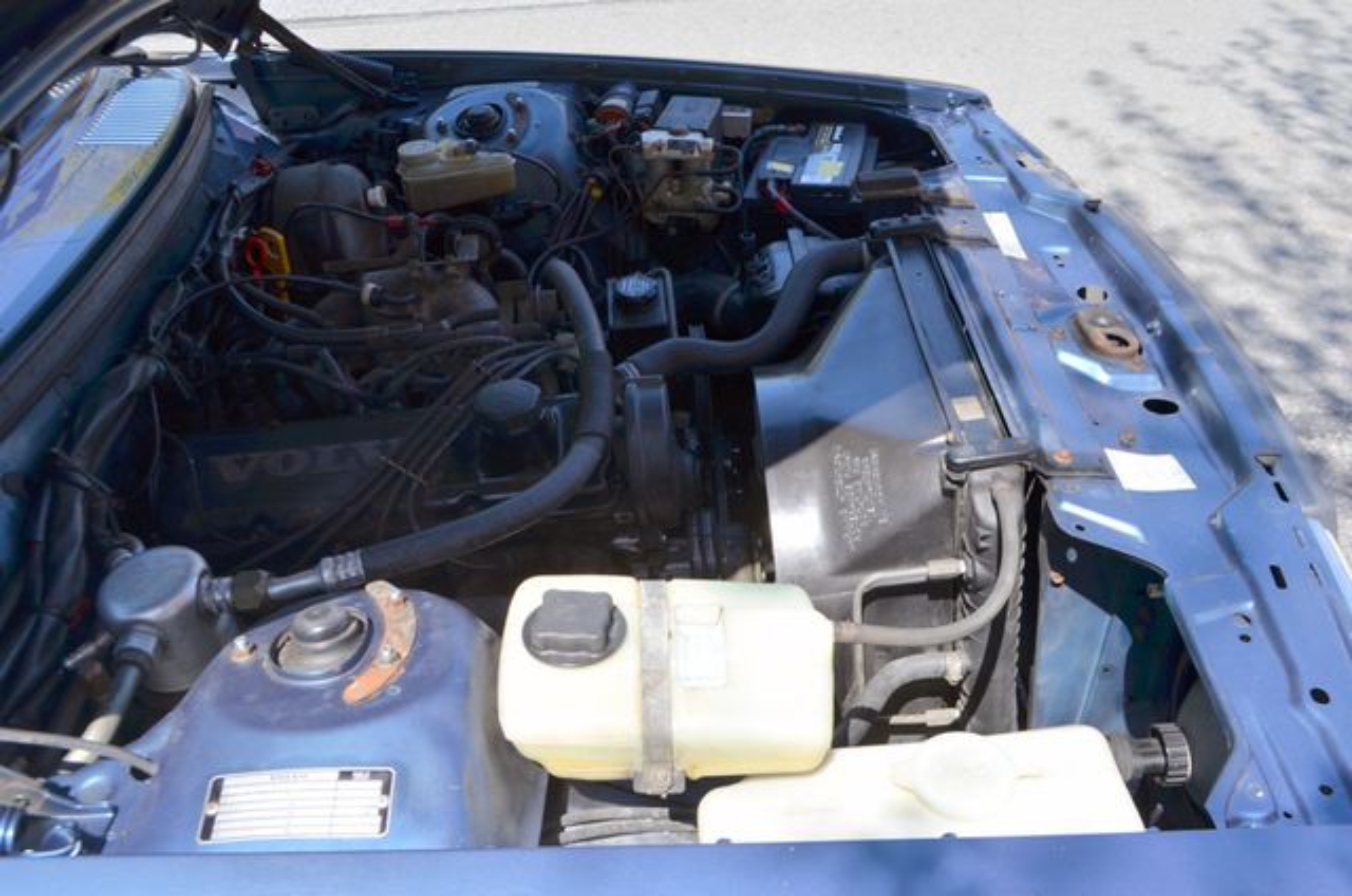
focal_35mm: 33
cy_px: 448
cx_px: 676
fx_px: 1237
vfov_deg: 39.8
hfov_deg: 57.3
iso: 200
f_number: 8
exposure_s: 1/250
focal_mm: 22
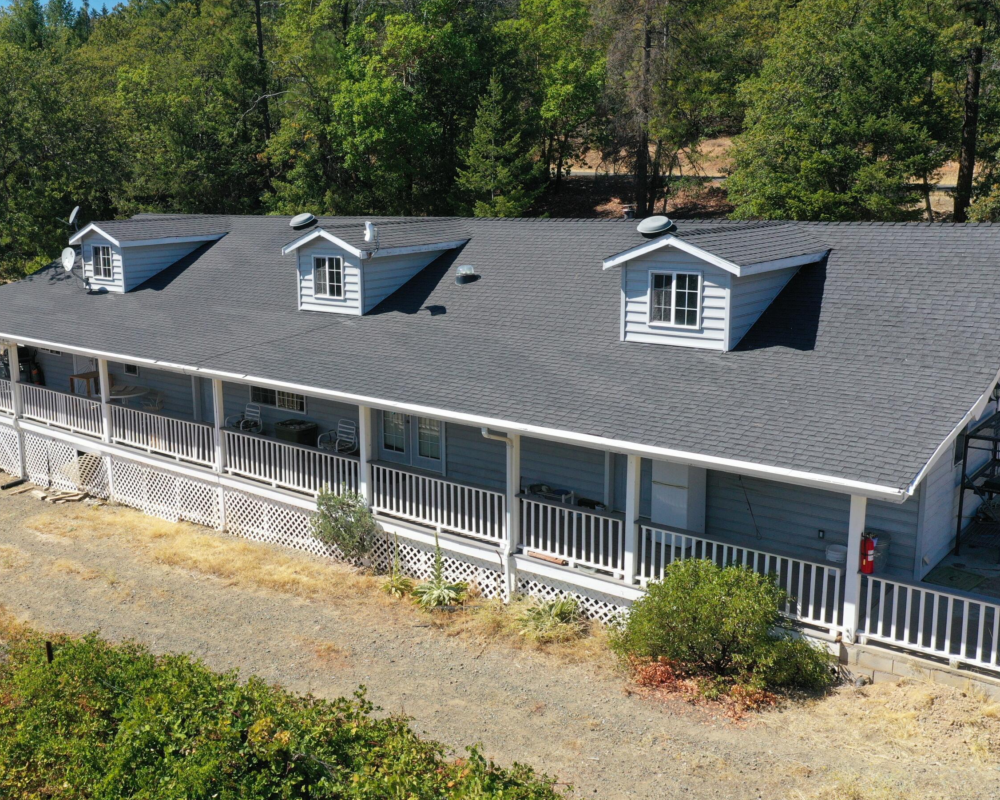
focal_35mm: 35
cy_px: 382
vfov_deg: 42.2
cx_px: 383
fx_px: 1036
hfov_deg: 51.1
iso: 250
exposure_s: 1/30
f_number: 5
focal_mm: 10.26
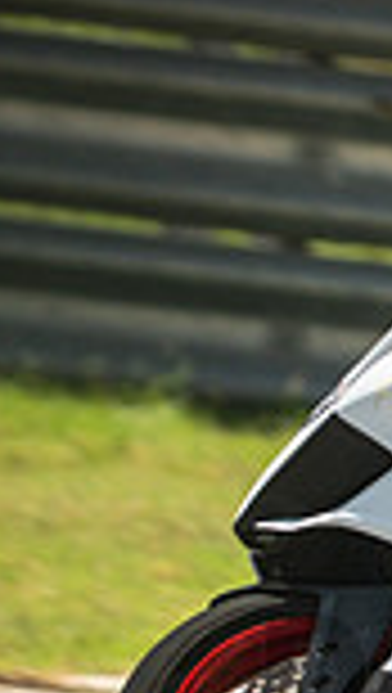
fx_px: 30482
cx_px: 1212
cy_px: 740
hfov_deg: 0.7
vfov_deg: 1.3
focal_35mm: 1655
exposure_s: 1/1600
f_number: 2.8
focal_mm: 280
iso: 400
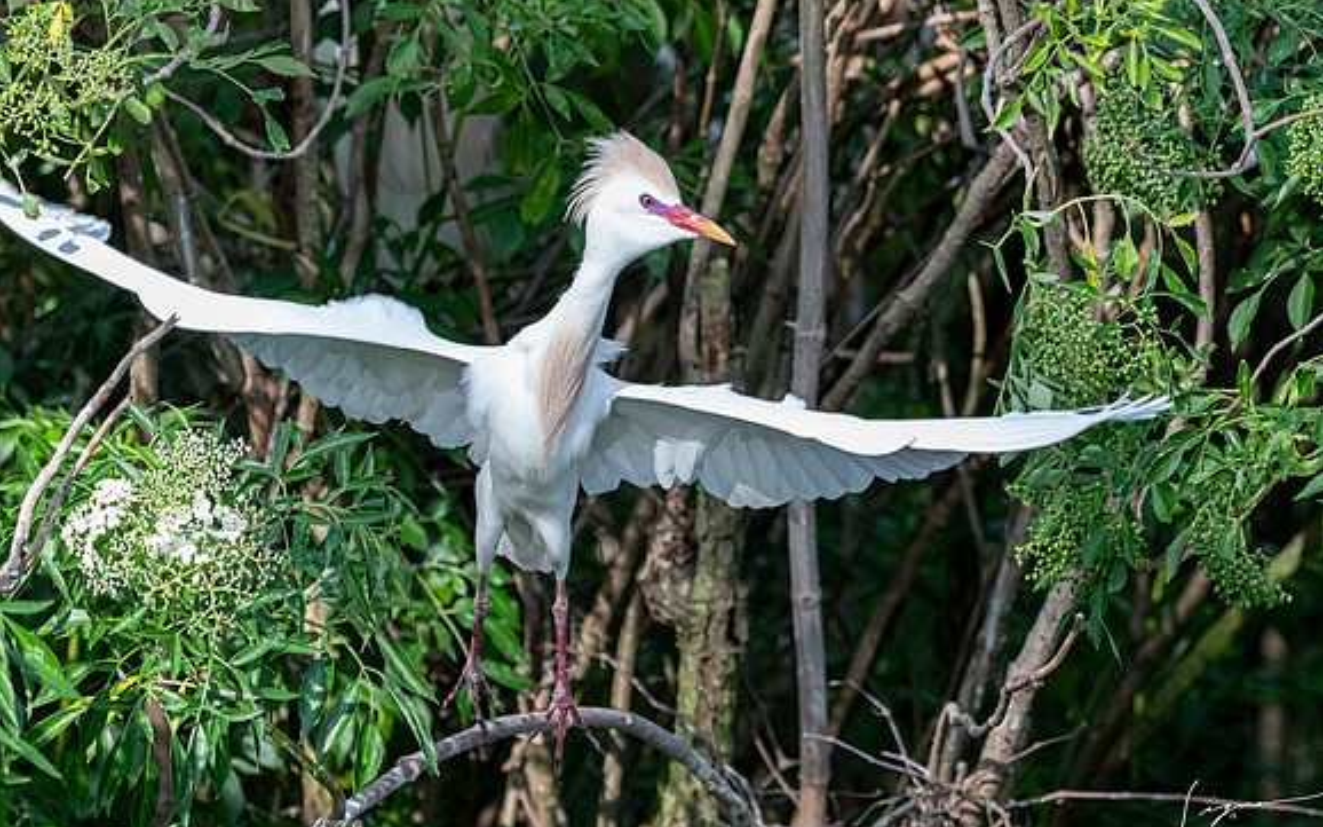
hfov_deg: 4.8
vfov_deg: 3.0
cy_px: 376
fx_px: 15681
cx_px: 1082
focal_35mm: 435
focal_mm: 260
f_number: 5.6
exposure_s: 1/2000
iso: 2000
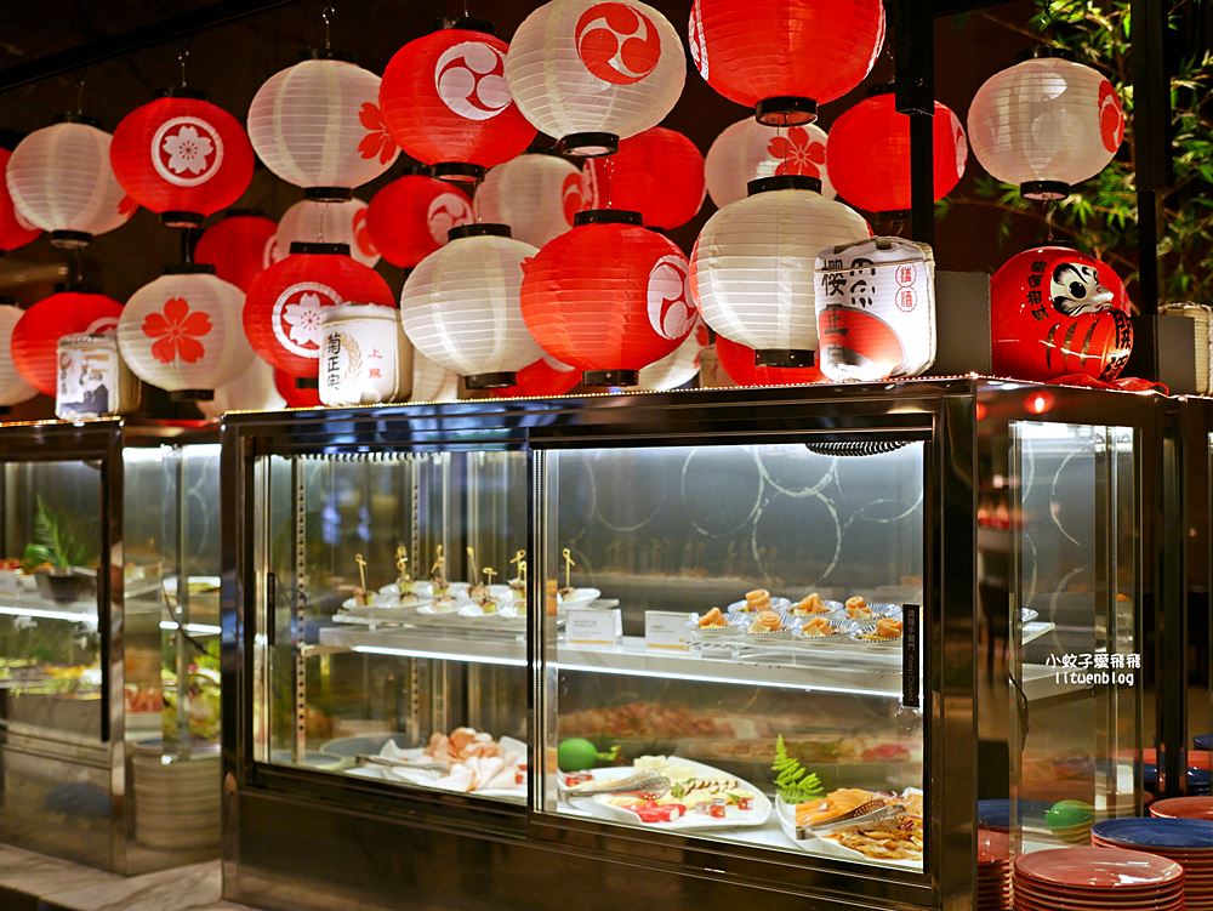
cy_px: 456
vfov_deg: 29.1
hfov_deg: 38.2
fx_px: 1753
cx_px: 606
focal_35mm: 50
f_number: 1.8
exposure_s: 1/200
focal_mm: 25
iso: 200
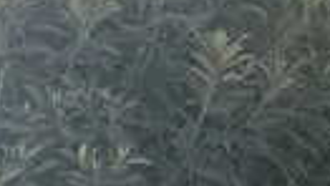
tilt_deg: +2.8
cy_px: 168
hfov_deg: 14.4
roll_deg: -1.4
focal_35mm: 128
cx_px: 630
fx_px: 1121
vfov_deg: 9.5
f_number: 1.78
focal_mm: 6.76
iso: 100
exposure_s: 1/3021
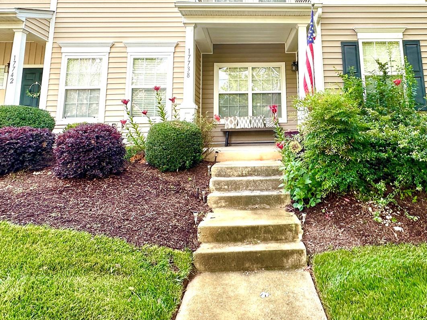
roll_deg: +0.6
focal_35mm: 27
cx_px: 264
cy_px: 73
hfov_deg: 64.5
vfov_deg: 48.9
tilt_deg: +11.2
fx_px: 333
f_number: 2.2
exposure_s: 1/266
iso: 40
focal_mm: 2.22
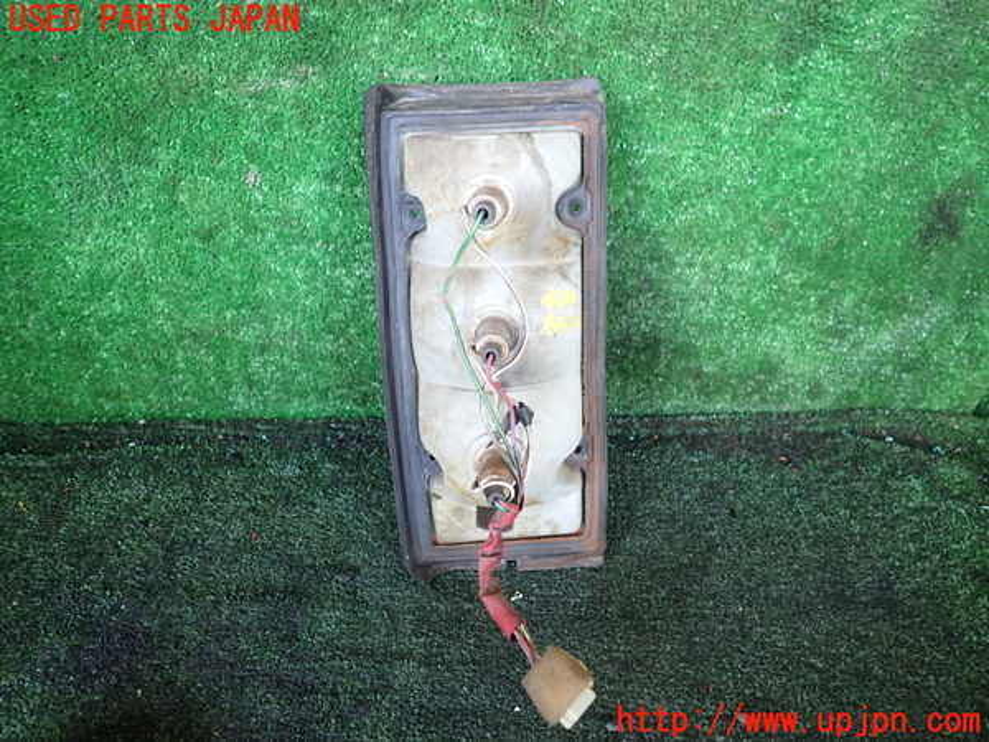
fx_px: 714
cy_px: 371
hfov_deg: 69.4
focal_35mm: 25
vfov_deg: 54.9
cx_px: 494
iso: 200
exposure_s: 1/50
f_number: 2
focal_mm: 4.5
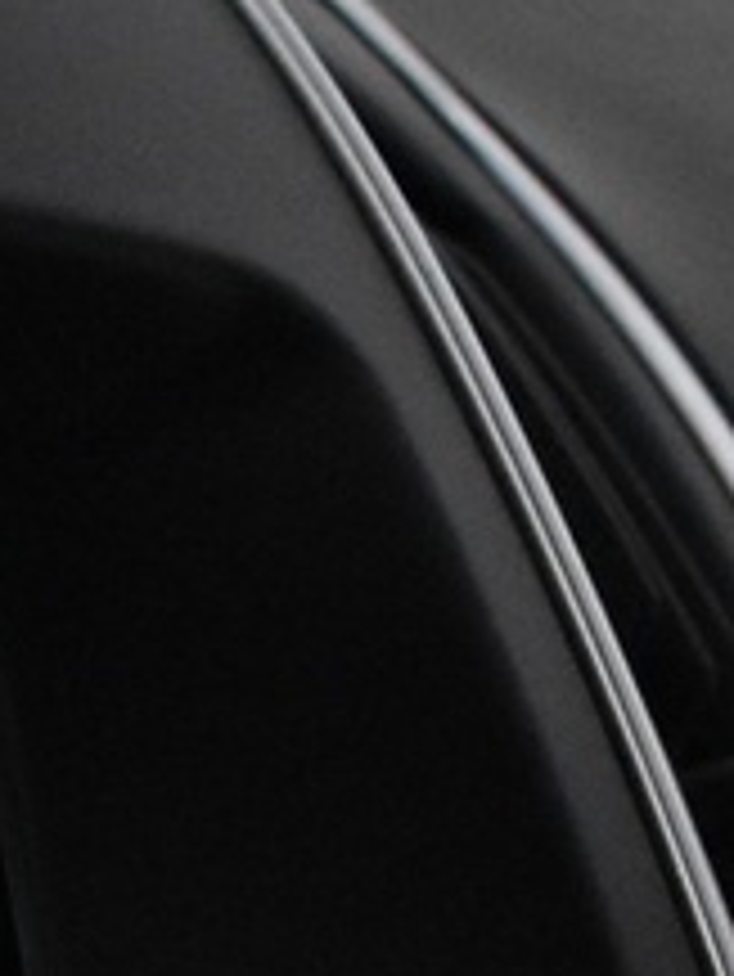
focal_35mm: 194
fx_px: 5479
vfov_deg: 9.9
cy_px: 1453
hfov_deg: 6.8
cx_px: -1628
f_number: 5.6
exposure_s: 1/125
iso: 3200
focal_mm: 18
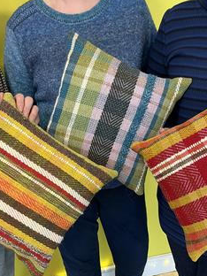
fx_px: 319
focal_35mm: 40
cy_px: 204
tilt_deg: -28.8
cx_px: 111
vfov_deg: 45.3
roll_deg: +0.6
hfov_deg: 35.9
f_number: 1.6
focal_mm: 5.1
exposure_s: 1/50
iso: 250
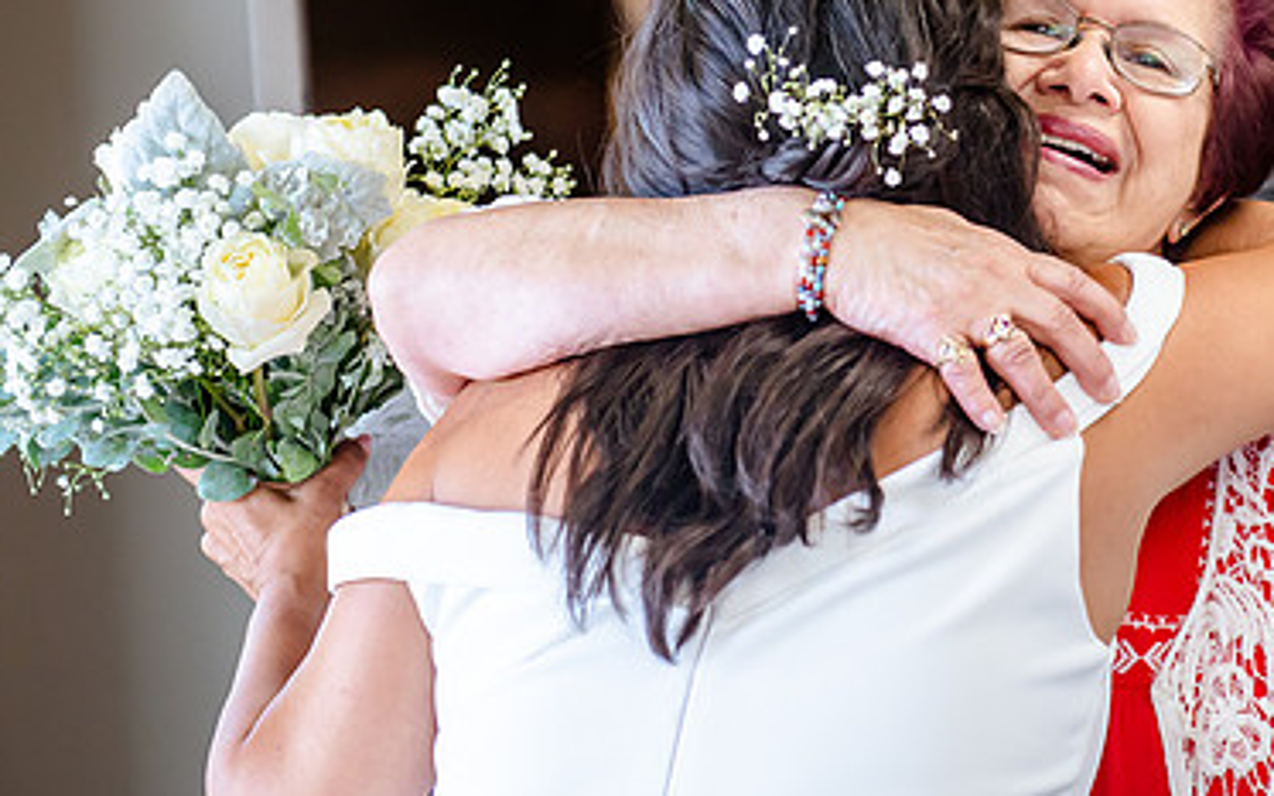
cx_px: 971
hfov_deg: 15.5
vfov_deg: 9.8
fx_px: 4652
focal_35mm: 134
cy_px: 176
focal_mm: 70
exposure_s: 1/320
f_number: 2.8
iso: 1250
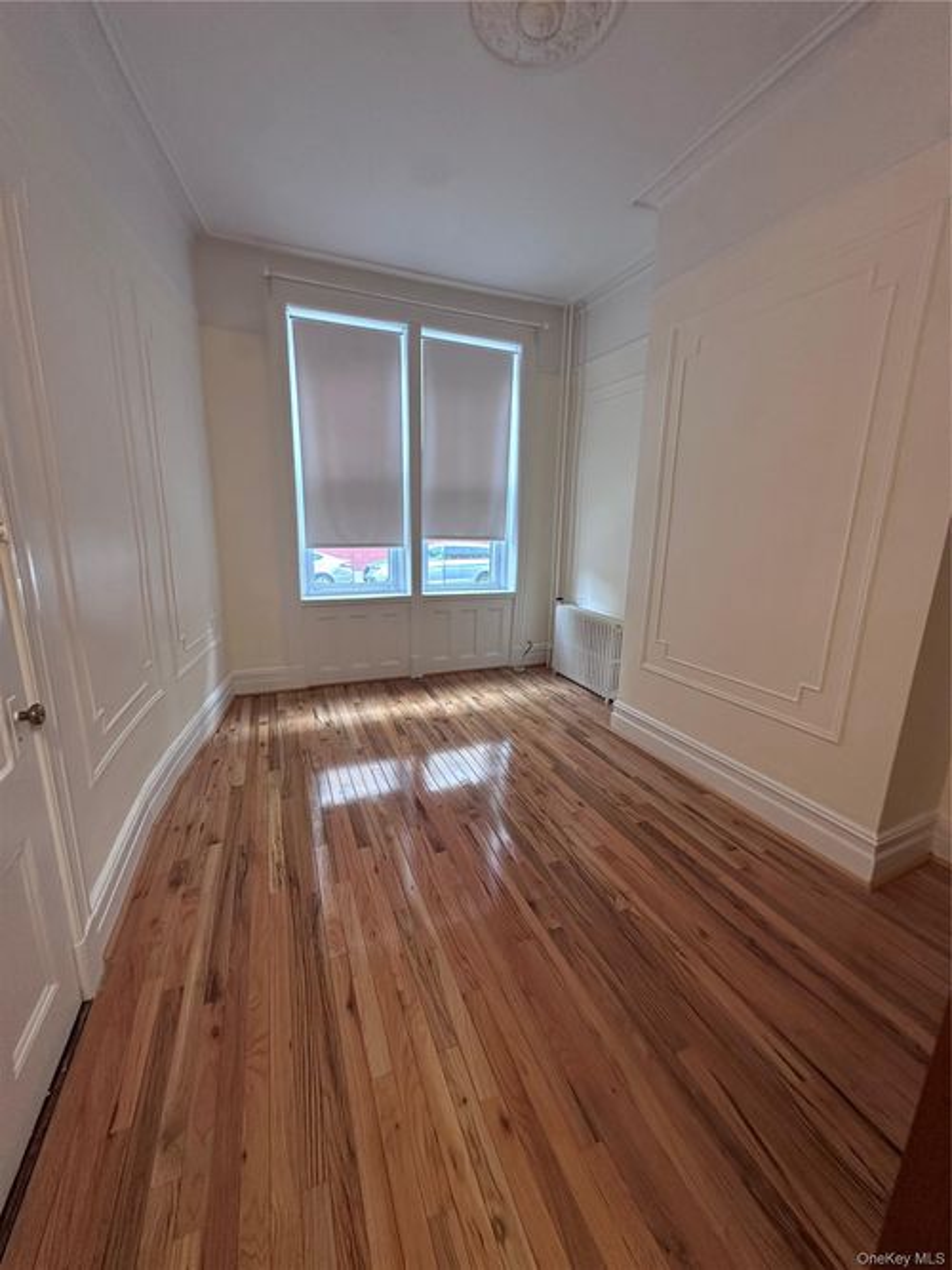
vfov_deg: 102.1
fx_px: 514
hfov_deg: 85.7
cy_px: 635
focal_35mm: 14
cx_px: 476
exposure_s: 1/60
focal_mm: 2.22
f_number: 2.2
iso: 250
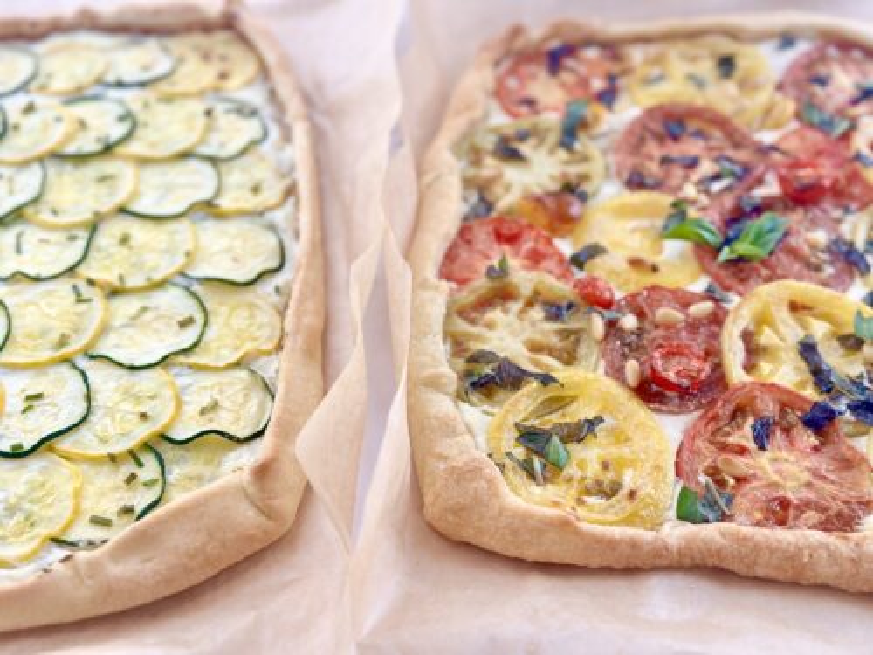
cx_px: 436
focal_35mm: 48
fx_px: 1211
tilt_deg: -47.7
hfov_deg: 39.7
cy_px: 328
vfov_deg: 30.3
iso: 80
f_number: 1.78
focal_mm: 6.86
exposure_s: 1/283
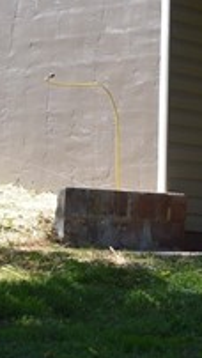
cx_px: 198
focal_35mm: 169
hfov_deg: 7.2
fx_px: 1605
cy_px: -2
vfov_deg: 12.6
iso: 100
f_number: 6.3
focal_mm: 20
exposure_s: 1/160
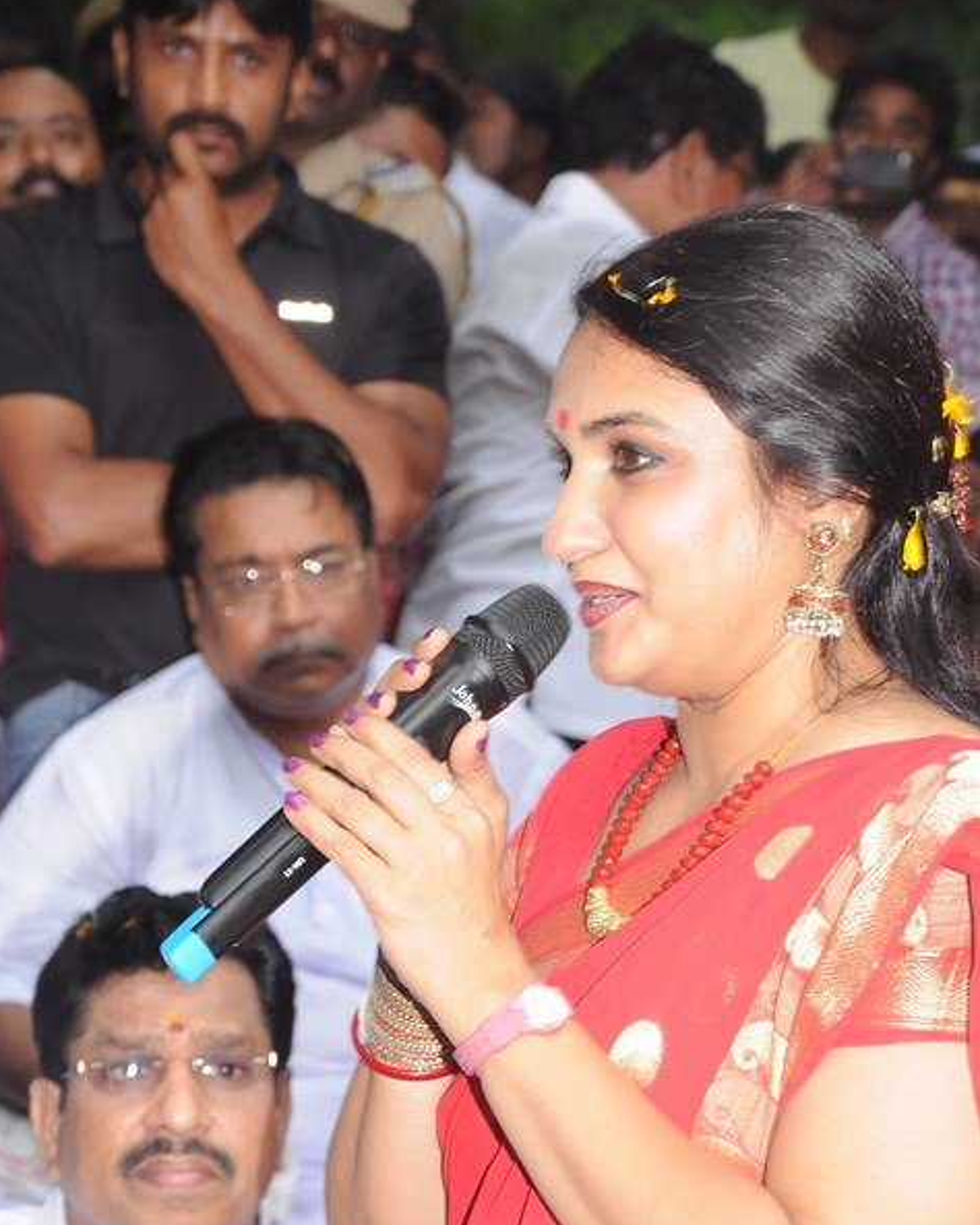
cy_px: 783
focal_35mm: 164
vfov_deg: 11.8
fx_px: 5949
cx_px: 455
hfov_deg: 9.4
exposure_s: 1/125
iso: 1250
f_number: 11
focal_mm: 90
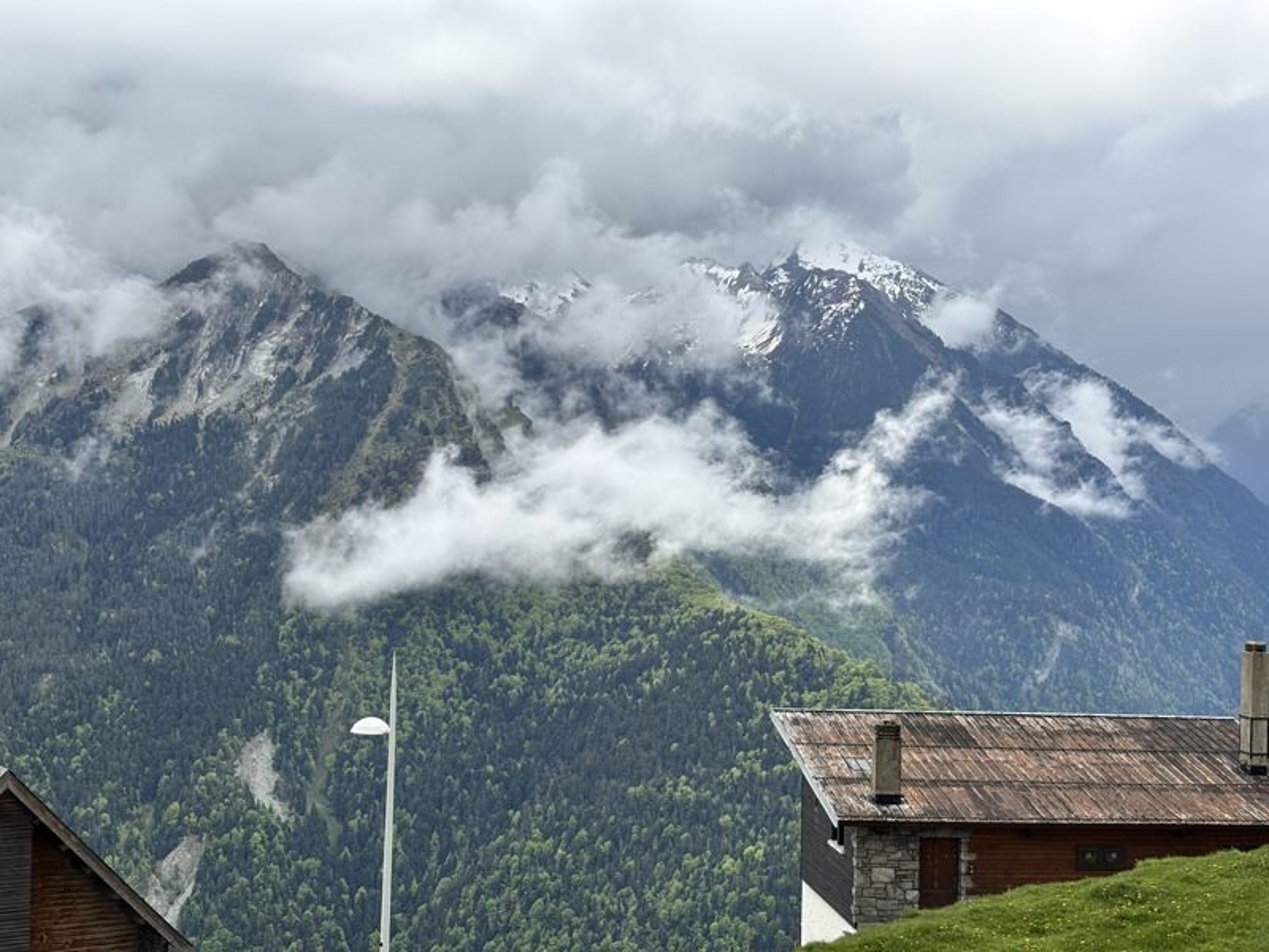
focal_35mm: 52
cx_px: 634
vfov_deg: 28.0
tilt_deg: +0.5
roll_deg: -1.5
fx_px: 1906
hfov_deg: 36.8
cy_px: 476
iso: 40
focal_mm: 5.96
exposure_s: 1/3115
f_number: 1.6
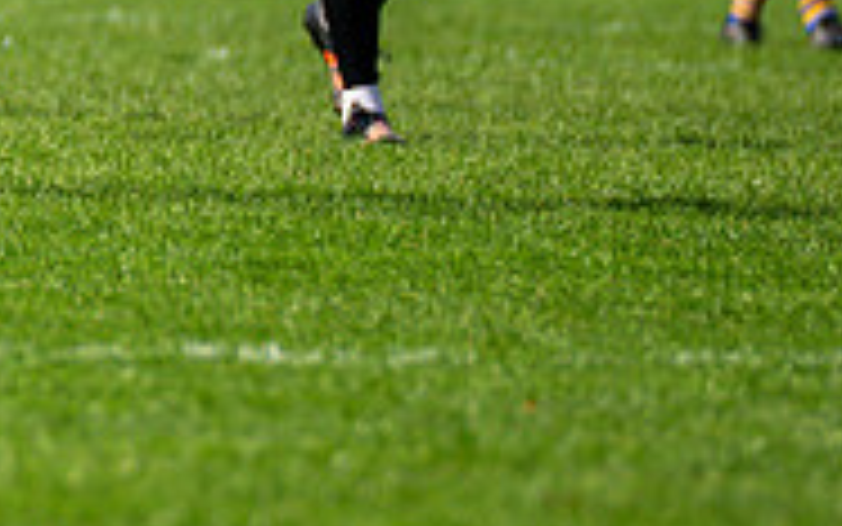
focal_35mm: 1422
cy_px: -171
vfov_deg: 0.9
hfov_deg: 1.5
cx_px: -428
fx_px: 32641
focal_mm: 300
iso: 320
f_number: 2.8
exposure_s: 1/5000
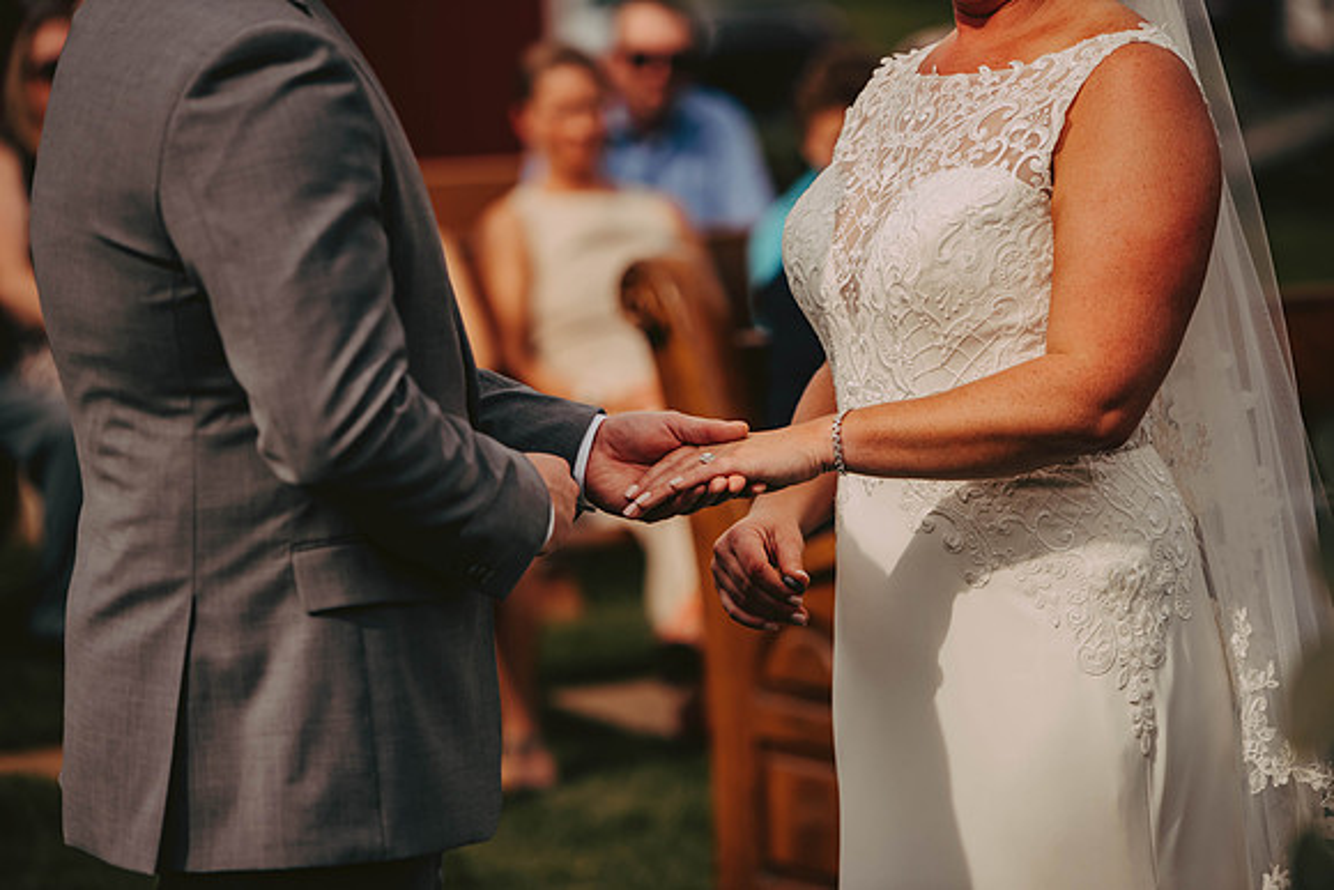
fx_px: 5930
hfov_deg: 12.8
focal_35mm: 160
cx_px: 667
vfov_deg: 8.6
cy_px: 445
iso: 200
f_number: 2.8
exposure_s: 1/3200
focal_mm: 160
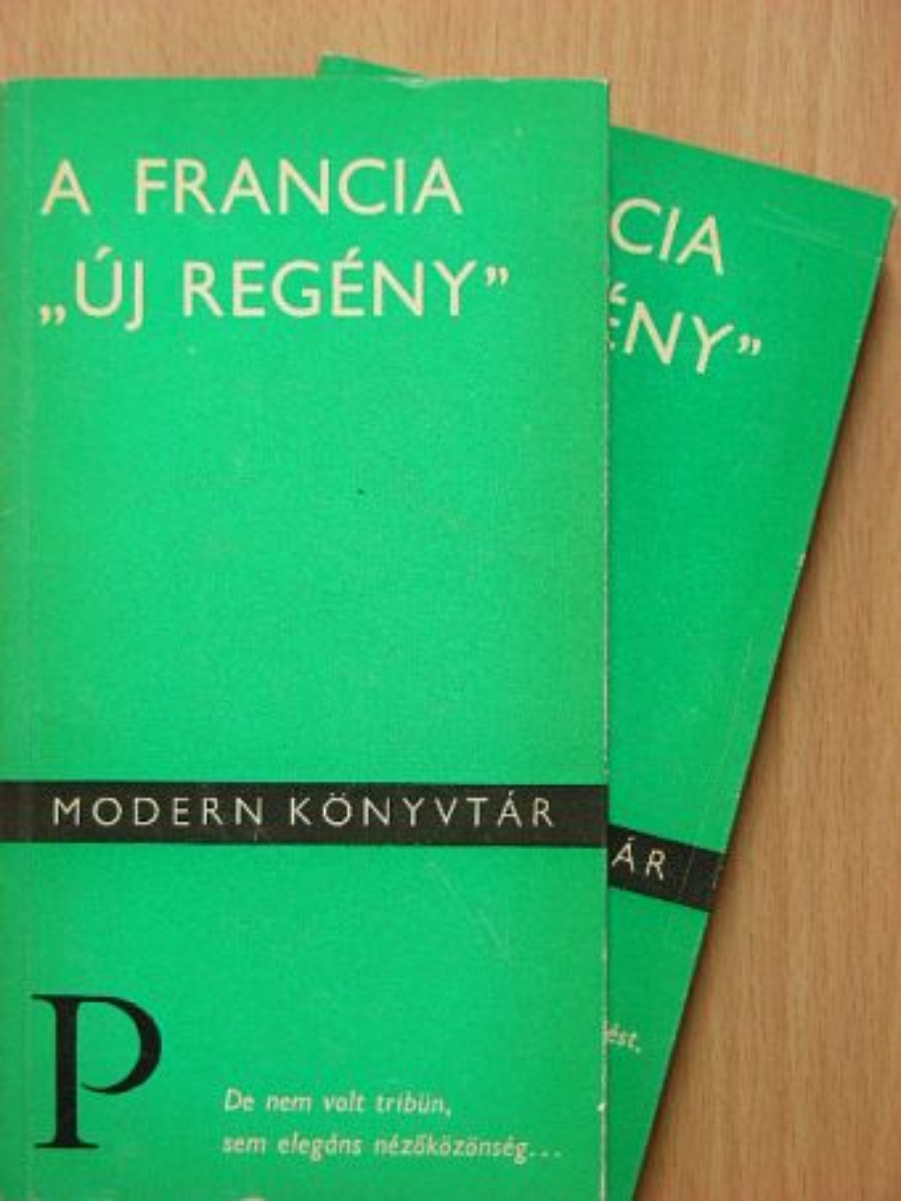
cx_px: 450
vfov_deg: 19.8
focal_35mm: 99
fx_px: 3434
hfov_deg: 14.9
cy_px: 600
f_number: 3.5
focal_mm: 16.5
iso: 151
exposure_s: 1/60
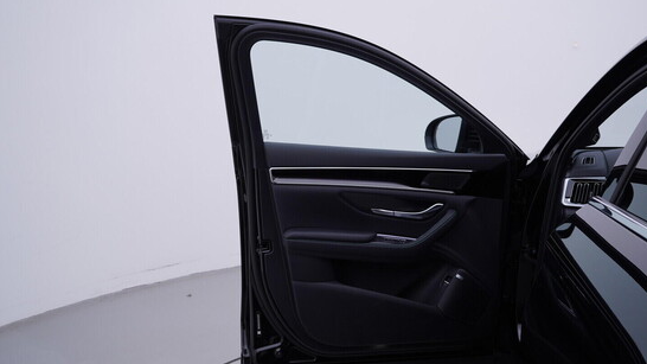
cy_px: 202
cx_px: 325
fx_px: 652
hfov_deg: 52.8
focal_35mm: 38
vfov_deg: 31.2
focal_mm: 24
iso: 125
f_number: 4
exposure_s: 1/80
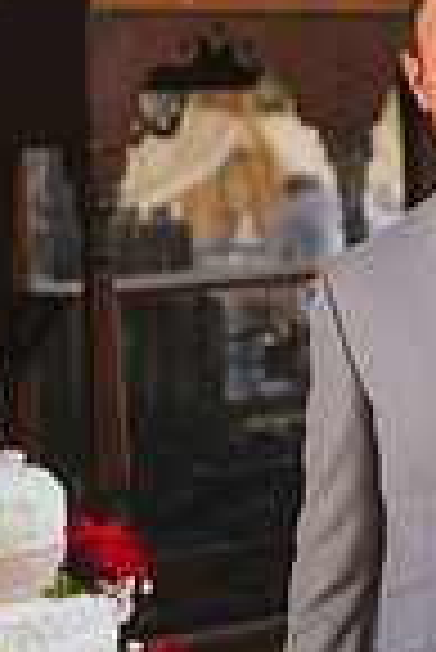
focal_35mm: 180
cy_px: 387
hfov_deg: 7.6
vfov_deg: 11.4
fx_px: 3262
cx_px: 544
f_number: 2.8
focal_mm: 58
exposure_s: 1/160
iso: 250
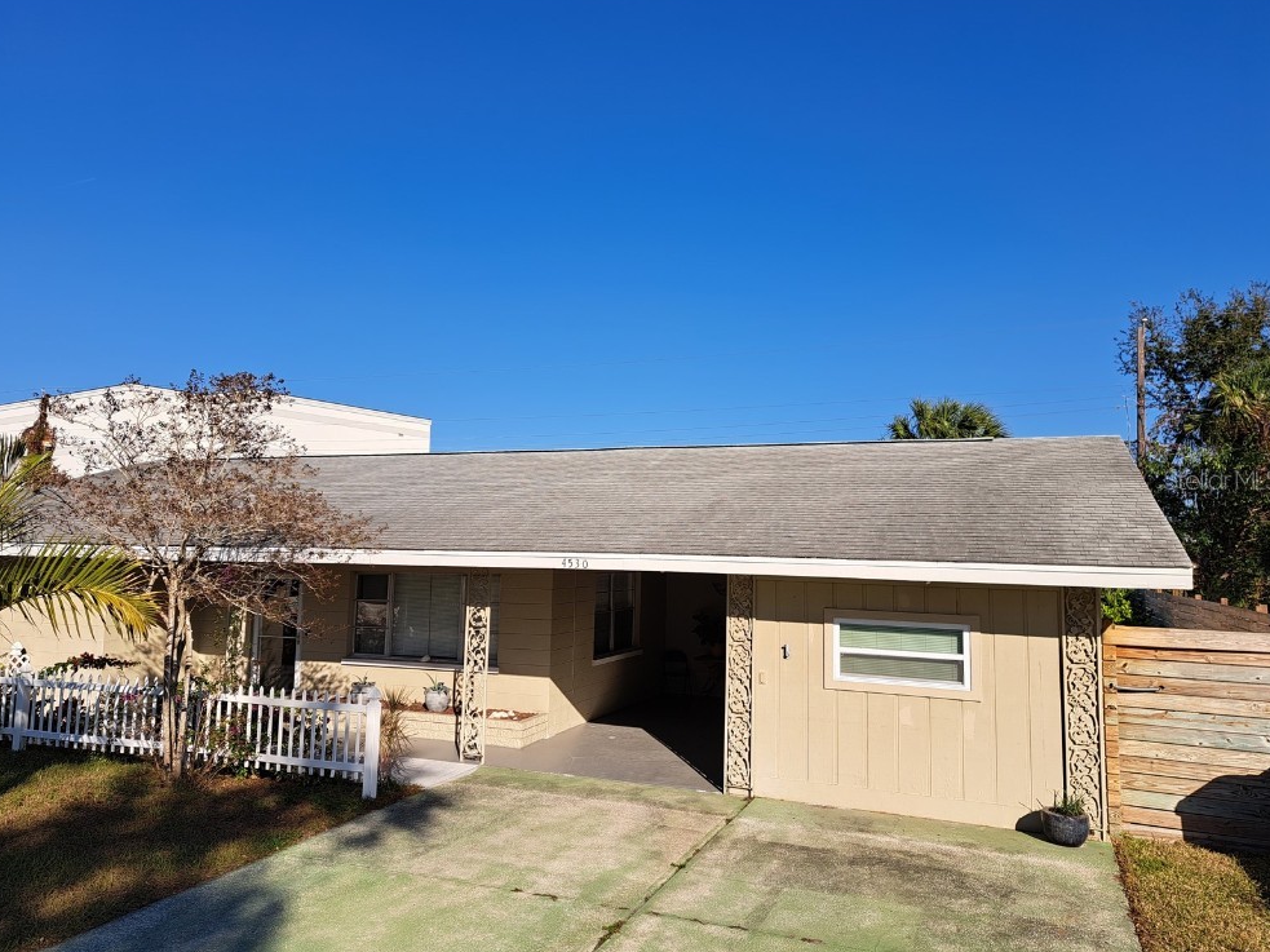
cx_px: 624
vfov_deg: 54.9
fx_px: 917
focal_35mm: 25
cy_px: 479
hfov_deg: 69.4
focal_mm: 5.23
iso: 50
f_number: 1.8
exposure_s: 1/1385
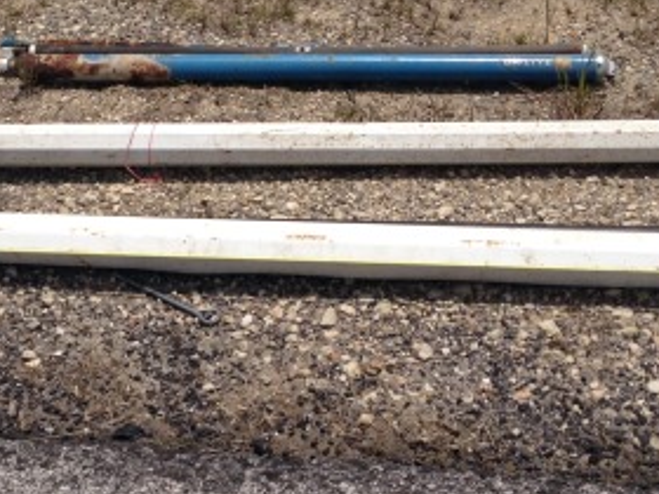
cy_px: 219
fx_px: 1523
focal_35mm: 80
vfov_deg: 18.4
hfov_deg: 24.3
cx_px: 242
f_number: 2.4
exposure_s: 1/3247
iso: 50
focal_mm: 4.28
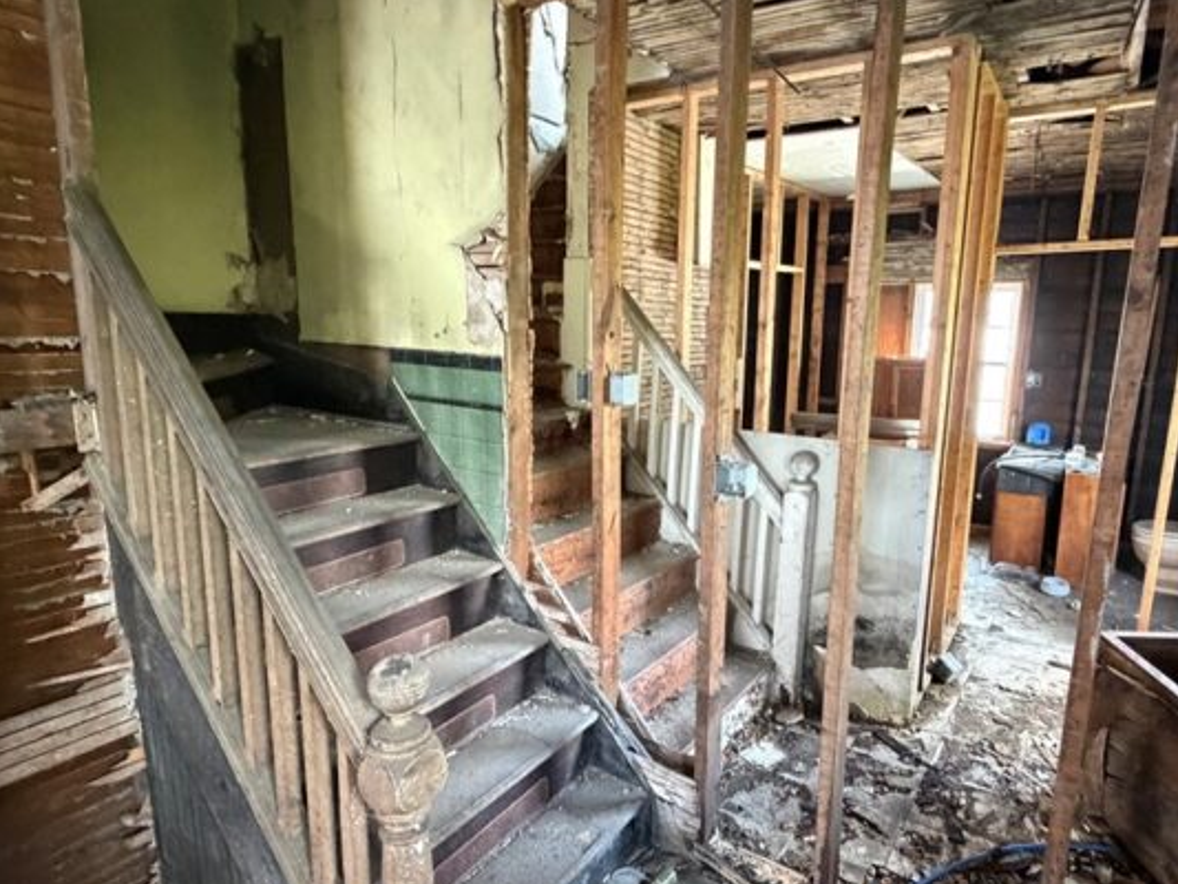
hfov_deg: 78.4
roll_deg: -0.3
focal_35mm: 21
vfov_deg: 63.5
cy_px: 446
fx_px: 715
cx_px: 685
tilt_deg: -10.0
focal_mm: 2.22
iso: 1000
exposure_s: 1/60
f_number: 2.2
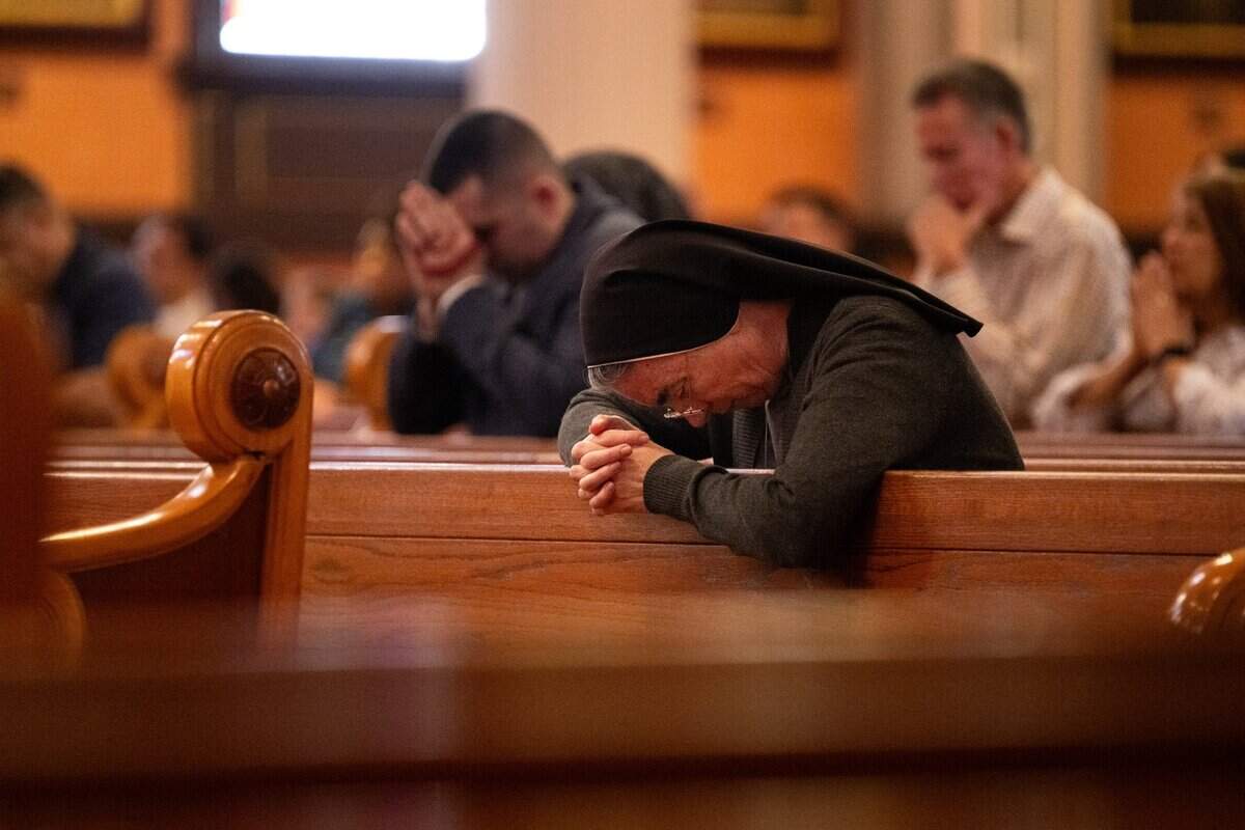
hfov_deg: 7.4
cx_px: 622
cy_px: 415
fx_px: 9683
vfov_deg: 4.9
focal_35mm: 280
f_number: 4
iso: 8000
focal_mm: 280
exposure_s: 1/100
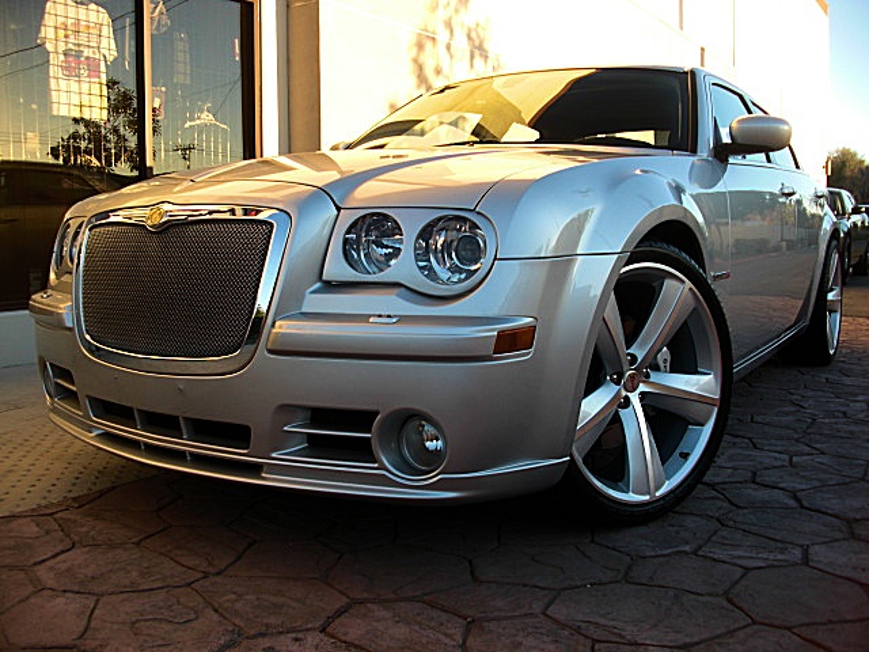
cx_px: 434
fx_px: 904
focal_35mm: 36
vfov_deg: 39.7
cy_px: 326
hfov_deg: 51.4
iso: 50
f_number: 2.8
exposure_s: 1/125
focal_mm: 6.3
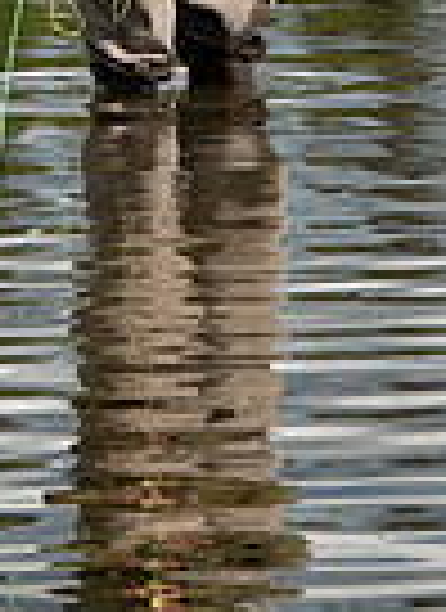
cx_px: 143
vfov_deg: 4.2
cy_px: -172
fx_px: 8302
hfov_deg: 3.1
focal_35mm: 474
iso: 400
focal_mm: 50
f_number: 5.6
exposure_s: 1/500
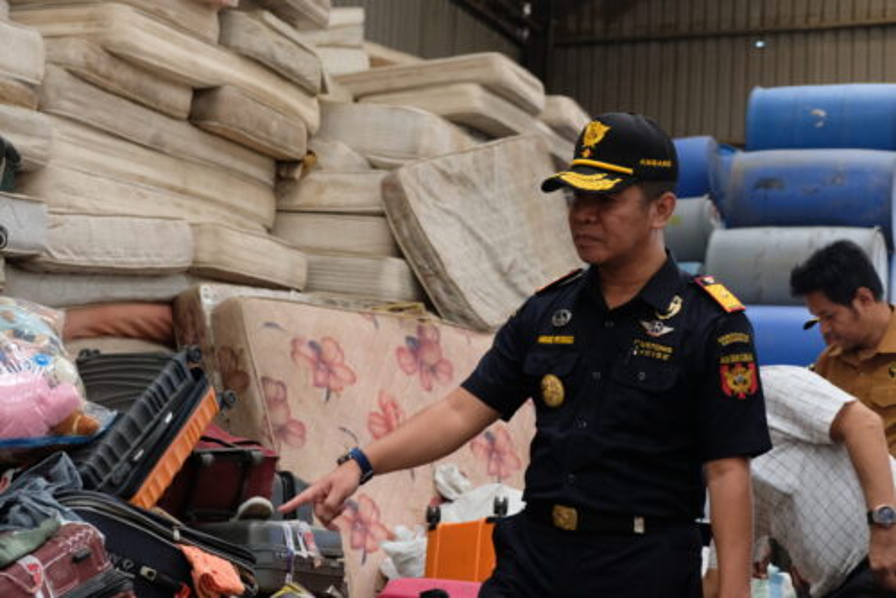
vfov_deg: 22.3
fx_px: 1519
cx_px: 448
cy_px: 299
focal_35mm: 61
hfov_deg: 32.9
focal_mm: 40.7
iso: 1600
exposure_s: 1/250
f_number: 4
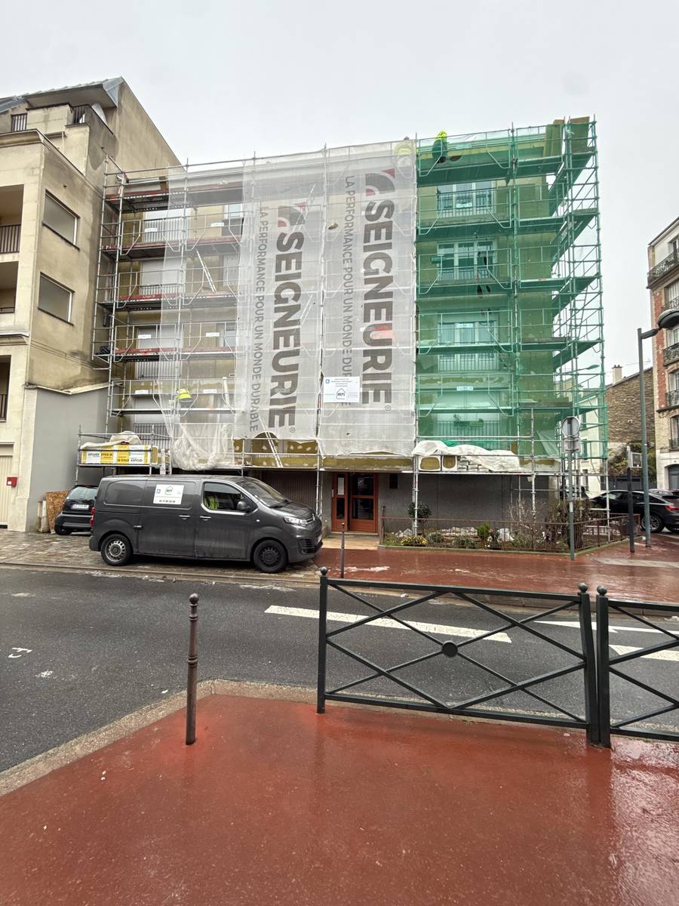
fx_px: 366
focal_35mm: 14
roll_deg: -0.9
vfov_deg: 102.1
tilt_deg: +3.4
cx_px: 340
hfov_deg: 85.7
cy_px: 453
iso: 50
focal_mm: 2.22
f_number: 2.2
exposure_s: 1/99
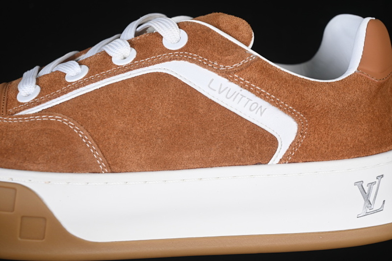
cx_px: 196
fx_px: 817
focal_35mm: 75
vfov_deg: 18.2
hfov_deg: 27.0
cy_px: 130
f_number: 6.3
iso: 160
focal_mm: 50
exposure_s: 1/60
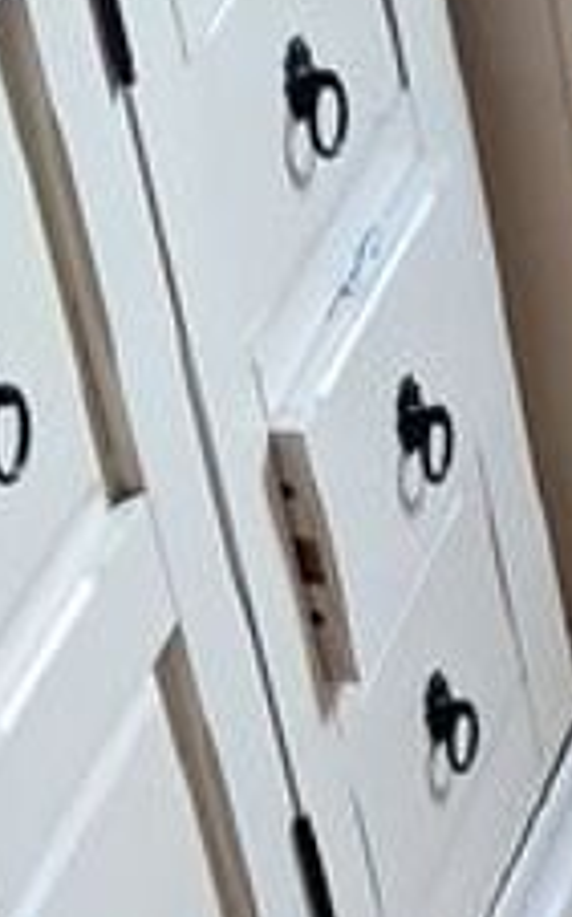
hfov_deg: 7.2
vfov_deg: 12.0
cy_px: 1276
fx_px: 4221
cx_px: 1485
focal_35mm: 169
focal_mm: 4
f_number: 1.8
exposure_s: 1/50
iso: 400
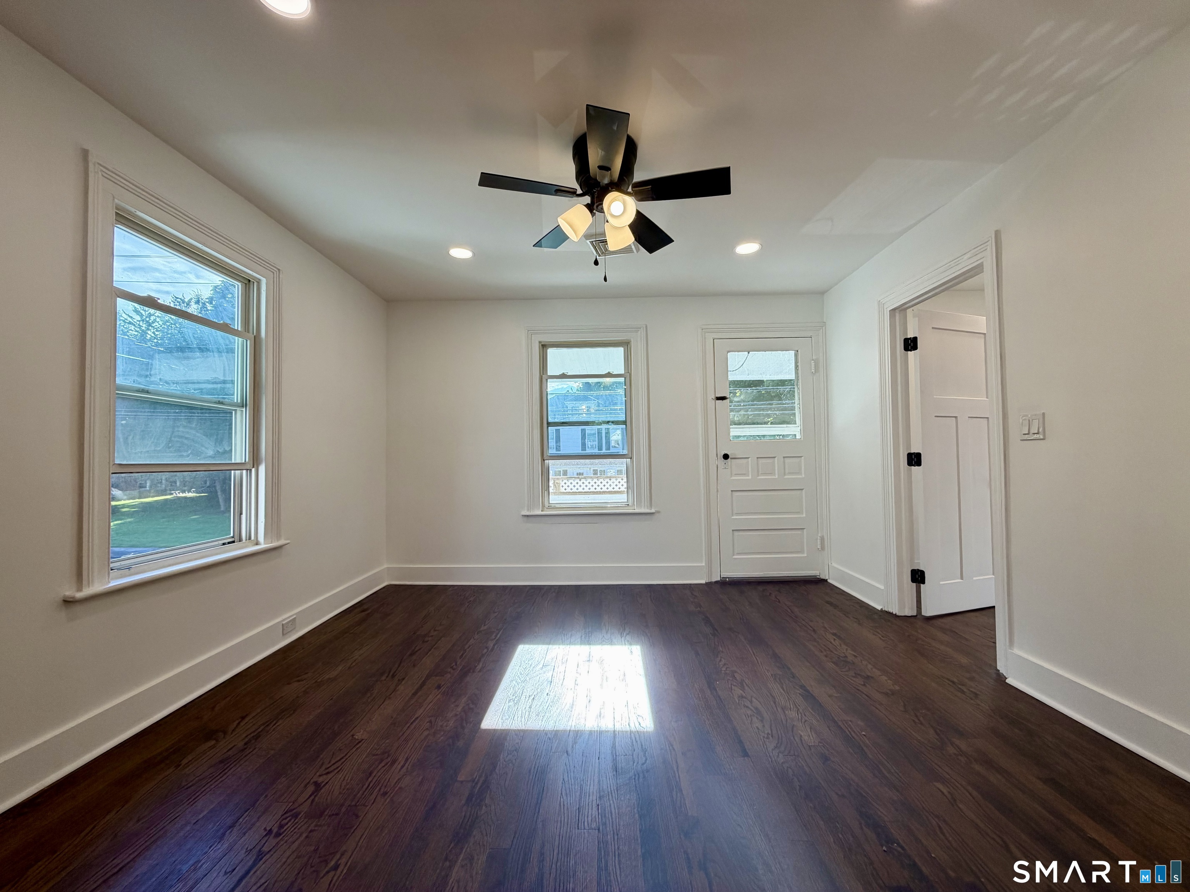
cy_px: 446
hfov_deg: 102.1
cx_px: 595
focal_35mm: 14
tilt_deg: +1.6
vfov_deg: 85.7
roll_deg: +0.8
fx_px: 481
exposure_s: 1/120
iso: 64
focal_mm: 2.22
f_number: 2.2
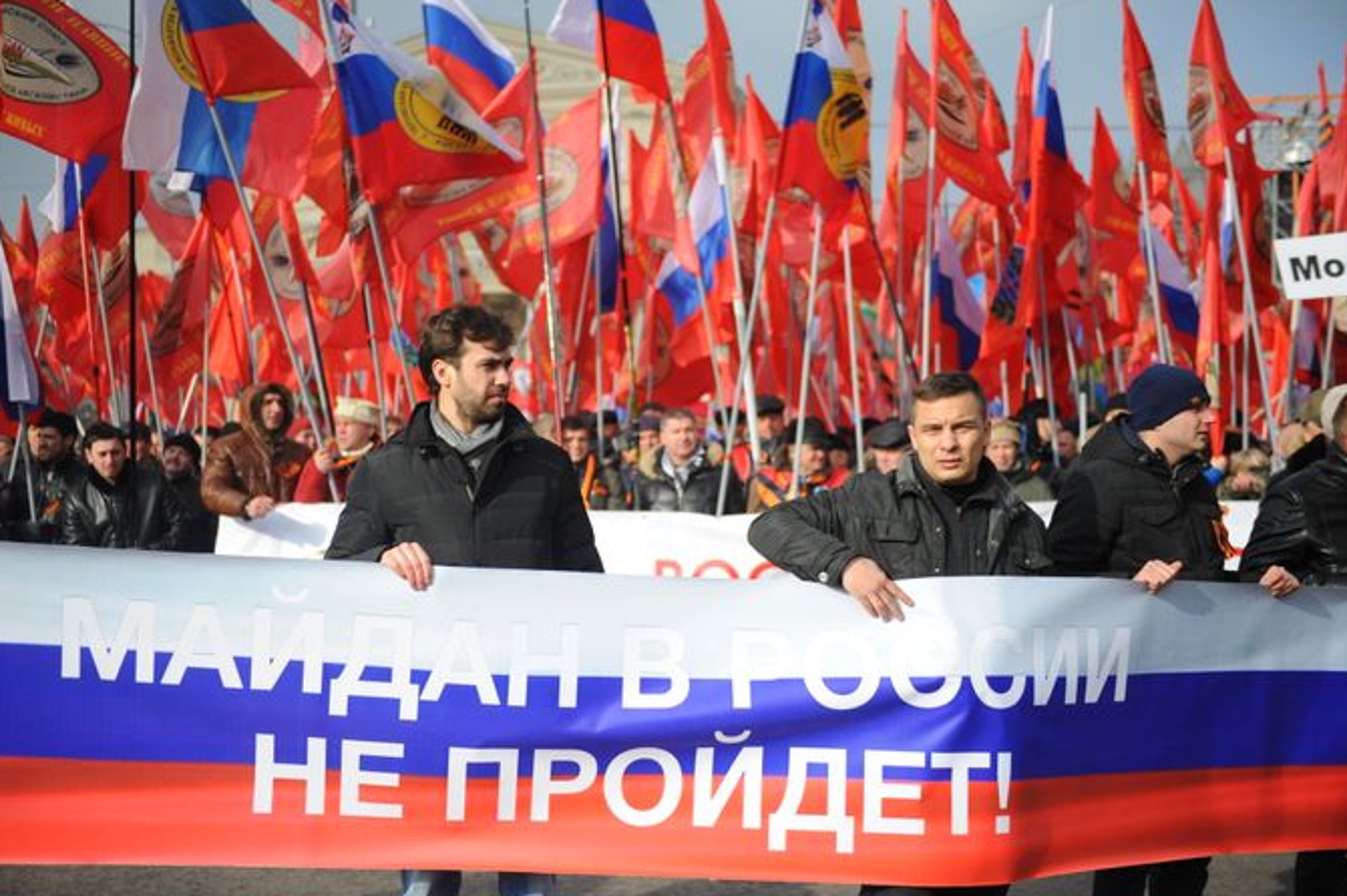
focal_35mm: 47
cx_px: 674
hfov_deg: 41.9
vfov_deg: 28.6
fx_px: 1758
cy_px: 462
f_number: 2.8
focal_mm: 45
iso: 640
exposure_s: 1/8000
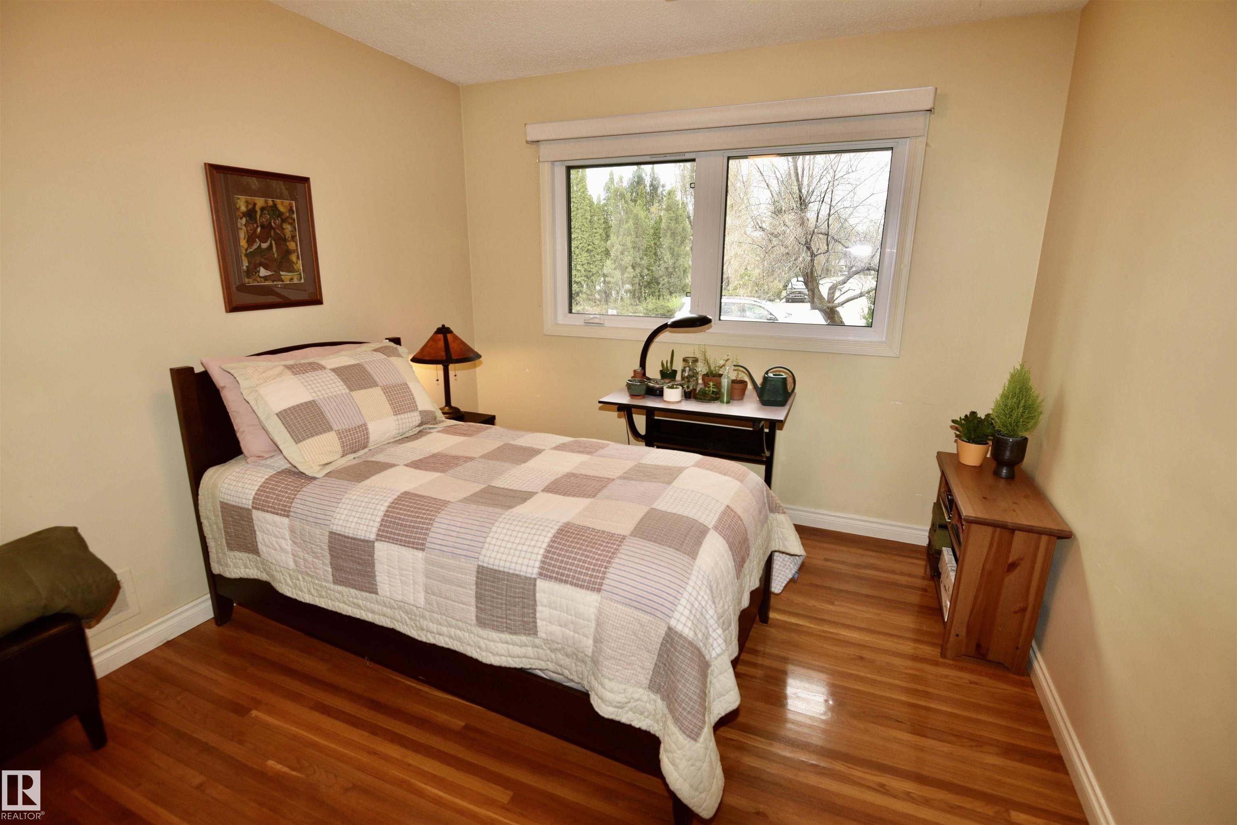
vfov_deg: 73.8
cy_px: 412
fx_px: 550
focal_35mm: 16
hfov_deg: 96.7
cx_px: 618
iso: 400
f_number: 5.6
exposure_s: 1/60
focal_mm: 16
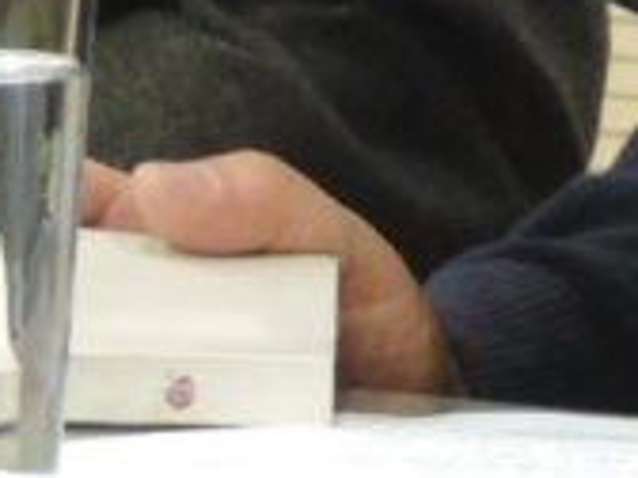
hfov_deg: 2.4
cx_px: 494
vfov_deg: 1.8
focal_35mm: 823
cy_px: -778
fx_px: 15169
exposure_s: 1/20
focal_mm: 24
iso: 800
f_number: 4.3
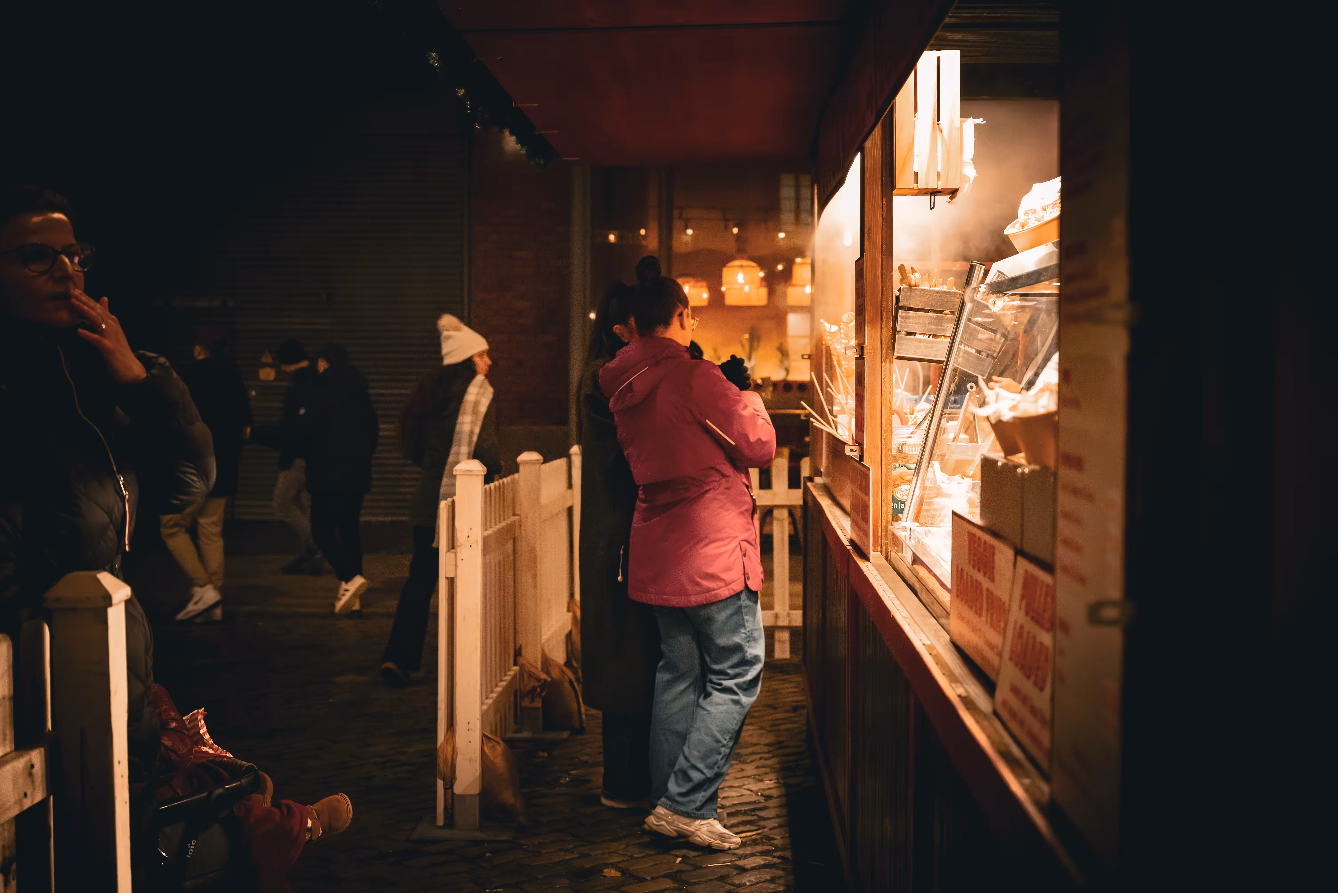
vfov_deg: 27.0
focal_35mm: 50
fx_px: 1859
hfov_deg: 39.6
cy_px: 446
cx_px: 669
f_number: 4.5
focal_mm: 50
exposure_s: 1/80
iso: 5000
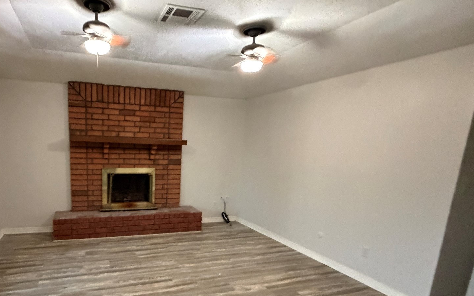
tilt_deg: -15.0
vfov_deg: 56.3
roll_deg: +0.6
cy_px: 193
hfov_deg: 79.6
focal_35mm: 21
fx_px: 271
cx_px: 158
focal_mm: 2.22
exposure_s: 1/60
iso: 1000
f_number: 2.2
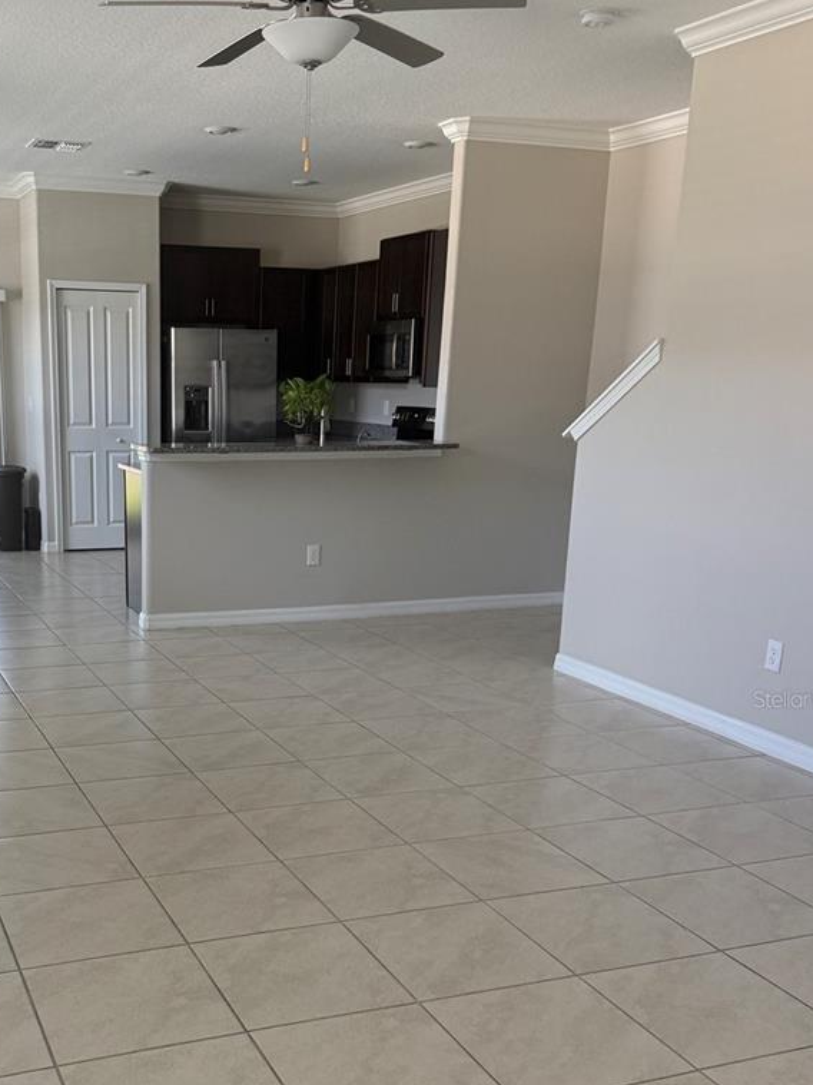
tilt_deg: -14.9
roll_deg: -2.1
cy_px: 699
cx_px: 210
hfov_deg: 36.9
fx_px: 1191
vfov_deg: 48.4
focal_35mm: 38
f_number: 1.78
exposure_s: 1/136
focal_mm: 6.76
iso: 160
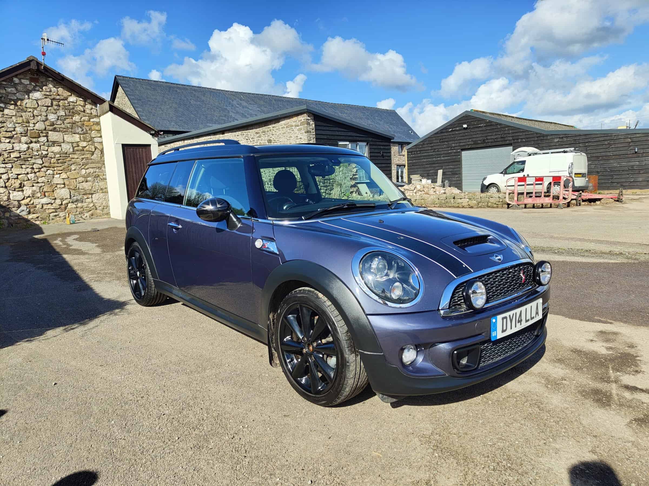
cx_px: 324
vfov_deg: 58.9
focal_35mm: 23
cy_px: 243
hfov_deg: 73.9
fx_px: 431
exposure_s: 1/2879
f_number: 1.88
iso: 50
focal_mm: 5.59
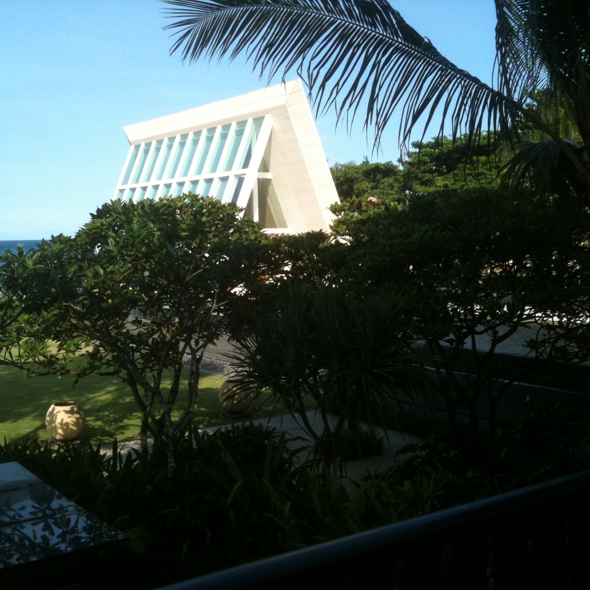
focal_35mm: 42
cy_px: 300
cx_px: 292
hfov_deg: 40.0
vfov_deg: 40.0
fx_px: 810
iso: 64
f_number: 2.8
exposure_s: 1/775
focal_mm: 3.85
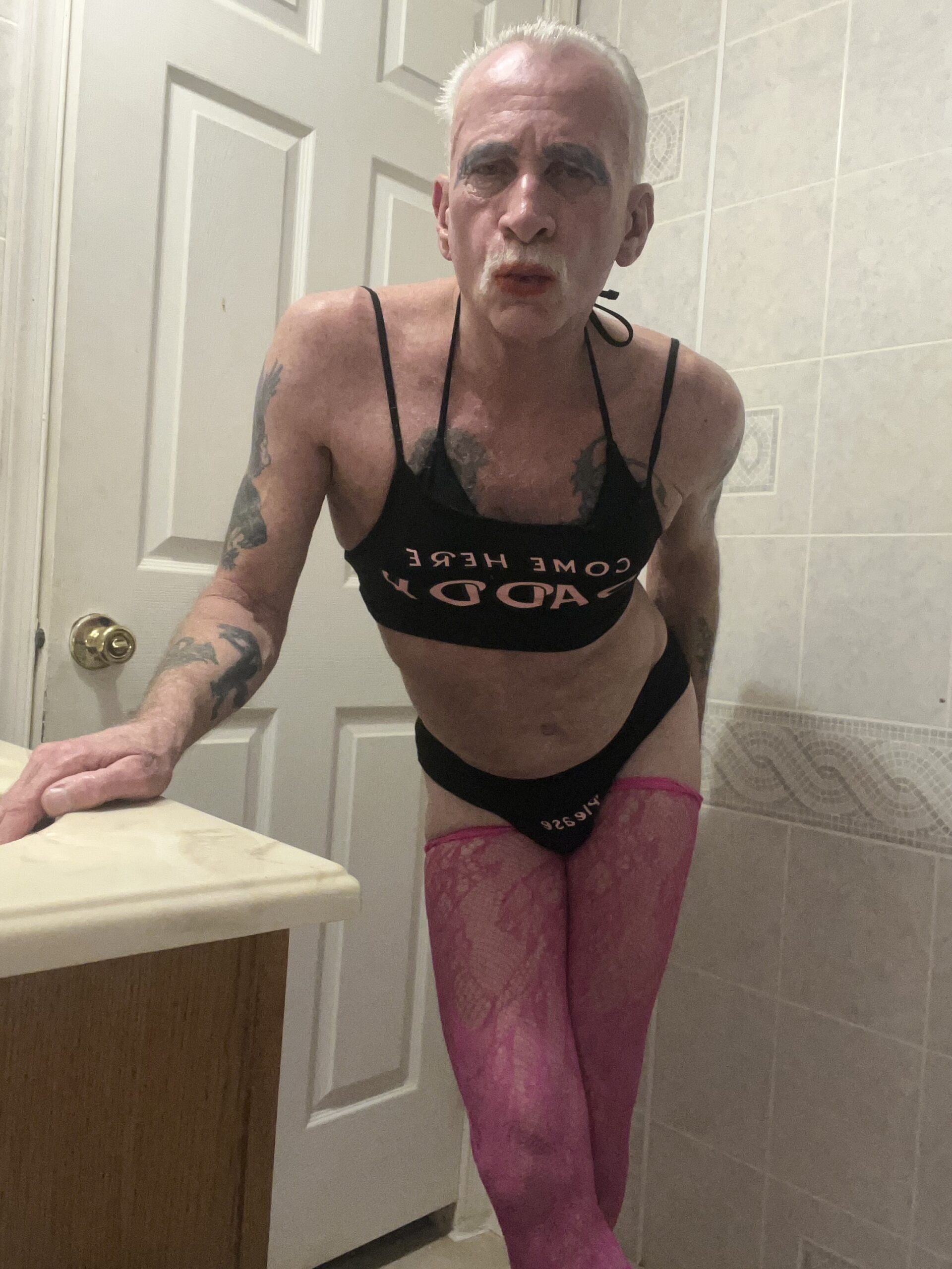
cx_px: 476
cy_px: 634
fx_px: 1100
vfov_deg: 60.0
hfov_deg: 46.8
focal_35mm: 30
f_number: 2.2
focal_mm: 2.71
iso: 250
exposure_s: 1/30
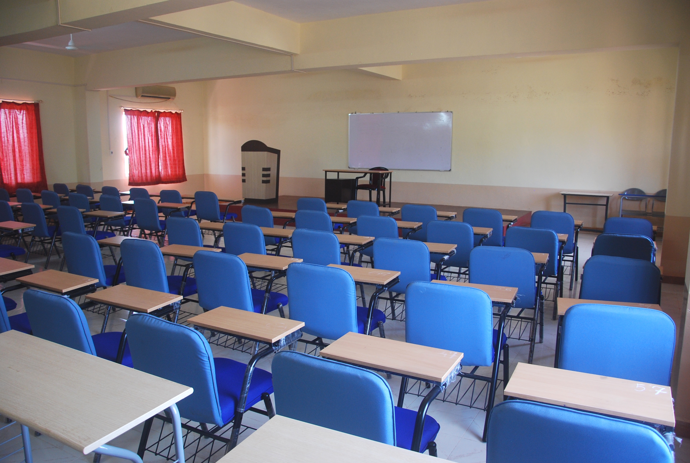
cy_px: 232
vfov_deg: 48.1
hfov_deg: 67.3
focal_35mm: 27
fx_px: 519
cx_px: 345
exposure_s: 1/30
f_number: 3.5
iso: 360
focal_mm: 18
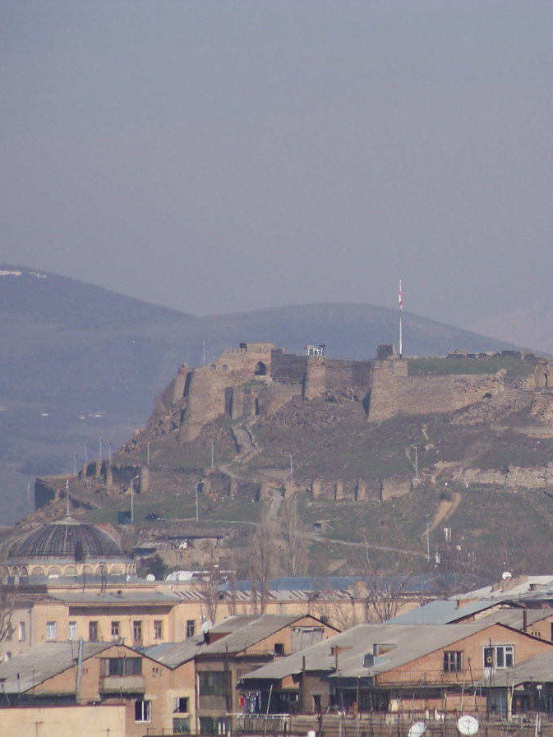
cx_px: 412
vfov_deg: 3.4
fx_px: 12309
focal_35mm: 578
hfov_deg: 2.6
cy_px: 368
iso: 64
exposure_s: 1/800
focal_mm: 70.2
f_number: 4.8
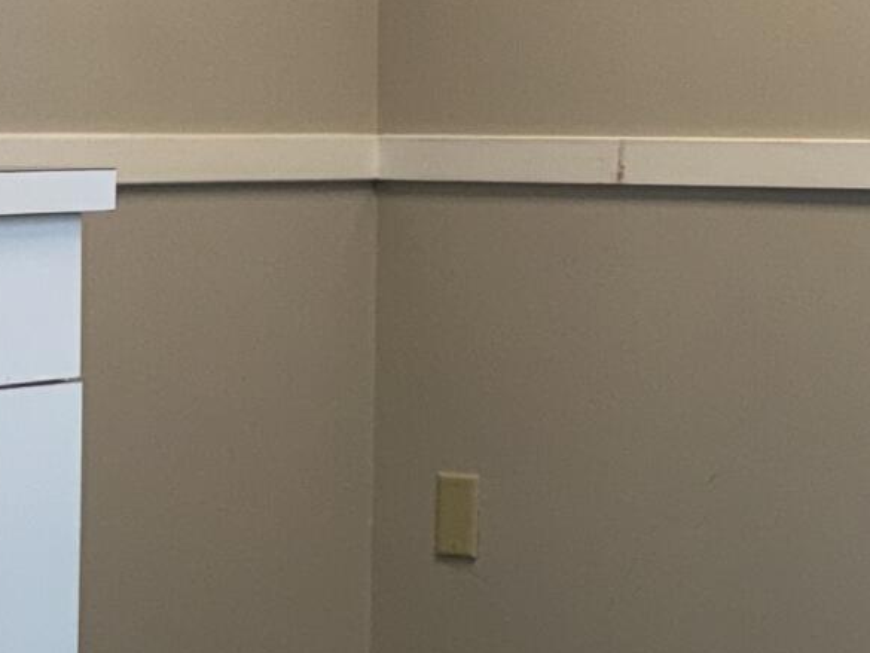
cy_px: 119
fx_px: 3092
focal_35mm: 123
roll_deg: +0.0
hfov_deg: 15.7
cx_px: 900
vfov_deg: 12.0
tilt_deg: +0.3
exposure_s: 1/242
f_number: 1.78
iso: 125
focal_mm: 6.76
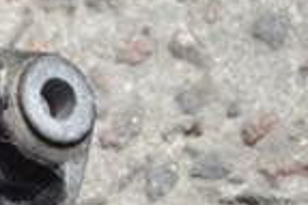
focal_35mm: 328
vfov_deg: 4.2
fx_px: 2803
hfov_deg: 6.2
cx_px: -235
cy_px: 265
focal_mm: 52
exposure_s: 1/250
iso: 100
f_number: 8
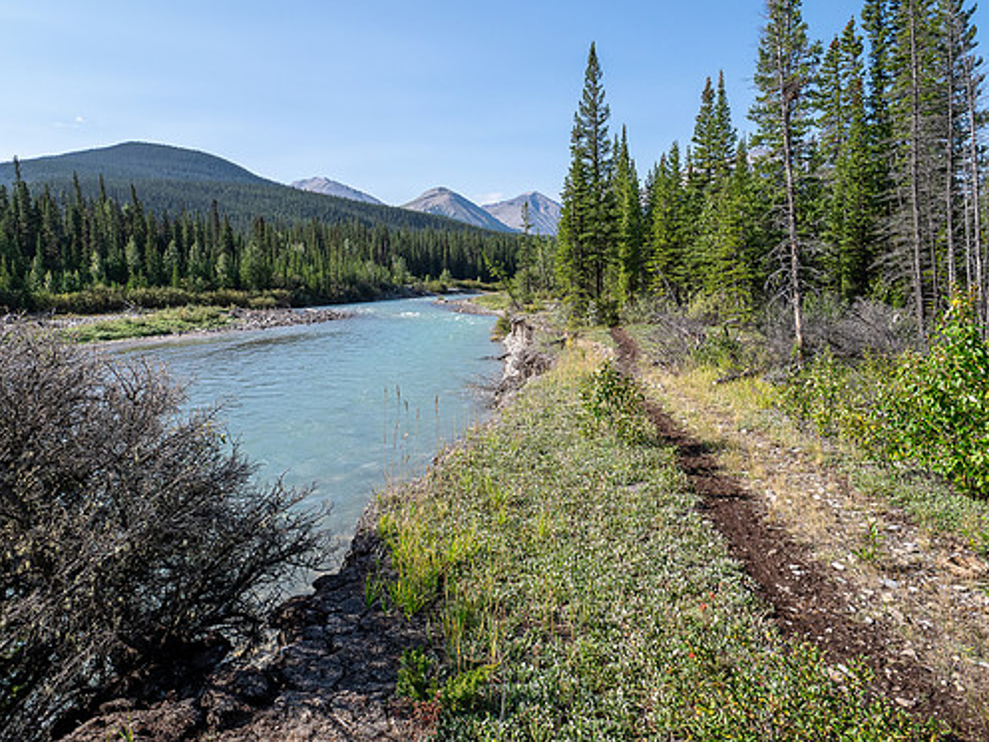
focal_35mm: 21
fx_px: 600
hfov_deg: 78.7
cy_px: 311
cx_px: 444
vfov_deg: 63.1
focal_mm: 9
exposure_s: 1/320
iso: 200
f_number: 8
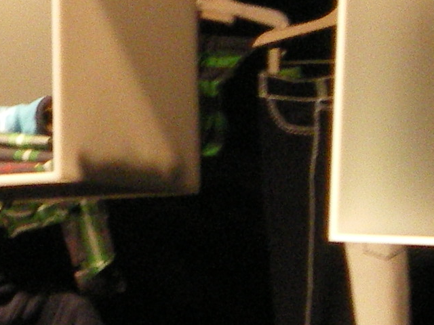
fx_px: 4877
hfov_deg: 5.1
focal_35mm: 389
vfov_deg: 3.8
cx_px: -226
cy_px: 111
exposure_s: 1/40
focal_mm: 13.3
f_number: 4.9
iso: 400
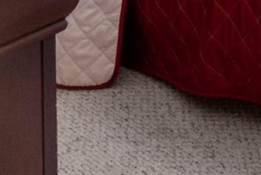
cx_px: 443
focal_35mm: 99
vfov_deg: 10.5
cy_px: -327
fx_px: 718
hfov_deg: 17.4
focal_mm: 11
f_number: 9
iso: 250
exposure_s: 1/3
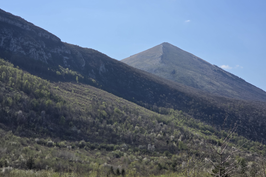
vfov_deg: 18.9
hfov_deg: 28.1
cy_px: 80
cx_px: 133
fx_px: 532
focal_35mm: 72
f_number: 2.4
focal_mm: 7
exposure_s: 1/1628
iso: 25
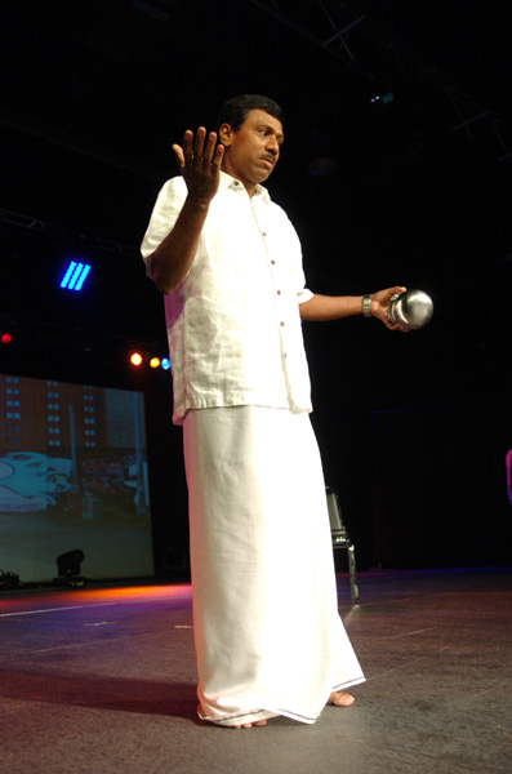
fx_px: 740
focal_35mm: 34
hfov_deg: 38.2
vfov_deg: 55.2
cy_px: 387
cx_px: 256
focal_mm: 23
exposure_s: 1/125
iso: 400
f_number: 2.8
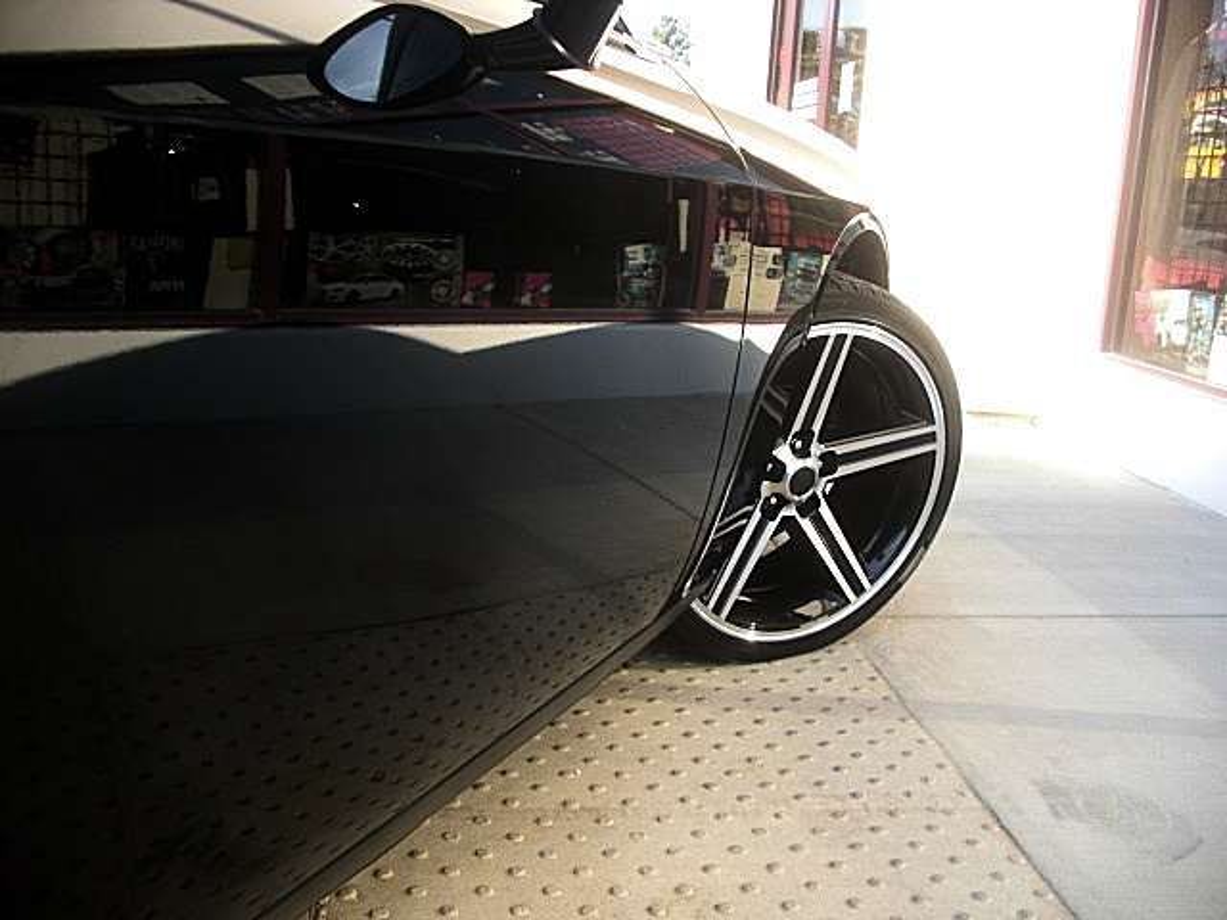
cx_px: 614
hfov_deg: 51.4
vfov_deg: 39.7
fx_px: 1276
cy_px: 460
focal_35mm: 36
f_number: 2.8
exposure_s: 1/125
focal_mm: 6.3
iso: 50
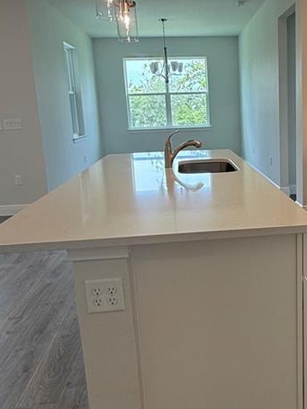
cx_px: 238
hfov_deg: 37.5
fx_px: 437
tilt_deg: -10.9
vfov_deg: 50.1
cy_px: 199
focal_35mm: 37
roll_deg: +0.8
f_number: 2.2
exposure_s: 1/120
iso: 125
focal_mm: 2.22
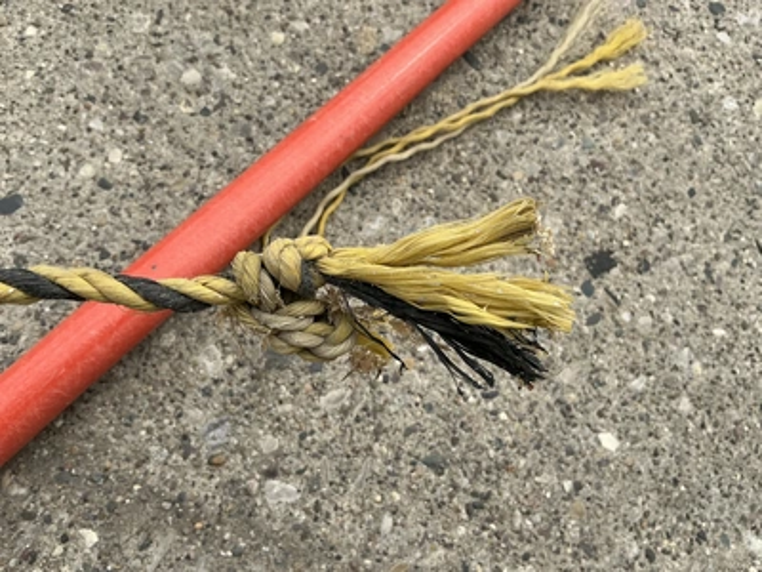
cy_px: 286
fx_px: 616
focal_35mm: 28
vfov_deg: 49.7
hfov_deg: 63.4
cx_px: 381
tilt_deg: -68.3
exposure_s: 1/1279
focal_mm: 3
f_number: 1.8
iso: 25
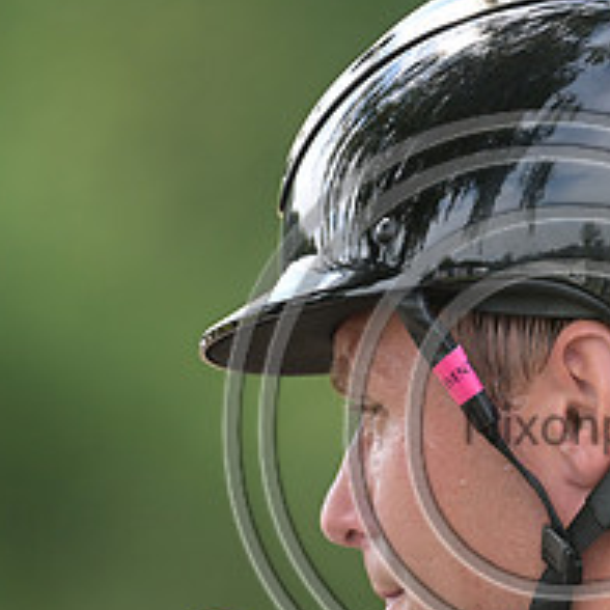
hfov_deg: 1.7
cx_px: 510
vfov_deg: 1.7
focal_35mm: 1004
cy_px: 384
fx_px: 20017
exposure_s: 1/1250
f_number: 5
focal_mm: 400
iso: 1000
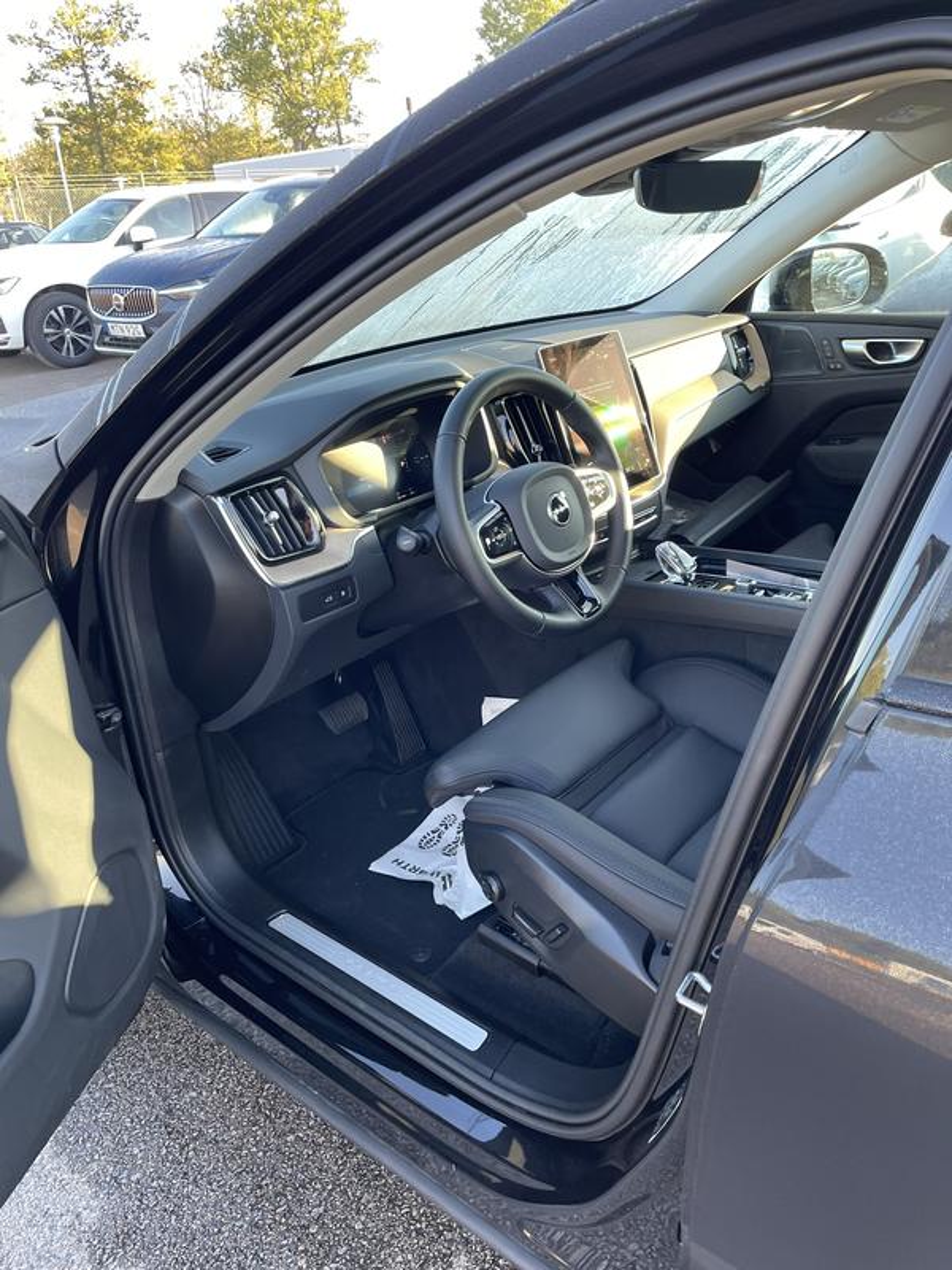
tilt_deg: -22.1
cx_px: 476
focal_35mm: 26
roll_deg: +5.5
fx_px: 953
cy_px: 635
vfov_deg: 67.3
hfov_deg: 53.1
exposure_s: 1/121
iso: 64
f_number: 1.6
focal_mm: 4.2
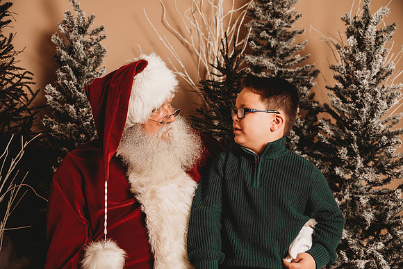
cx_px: 202
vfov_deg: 35.1
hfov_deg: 50.7
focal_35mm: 38
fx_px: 425
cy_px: 134
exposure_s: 1/160
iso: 100
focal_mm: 38
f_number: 4
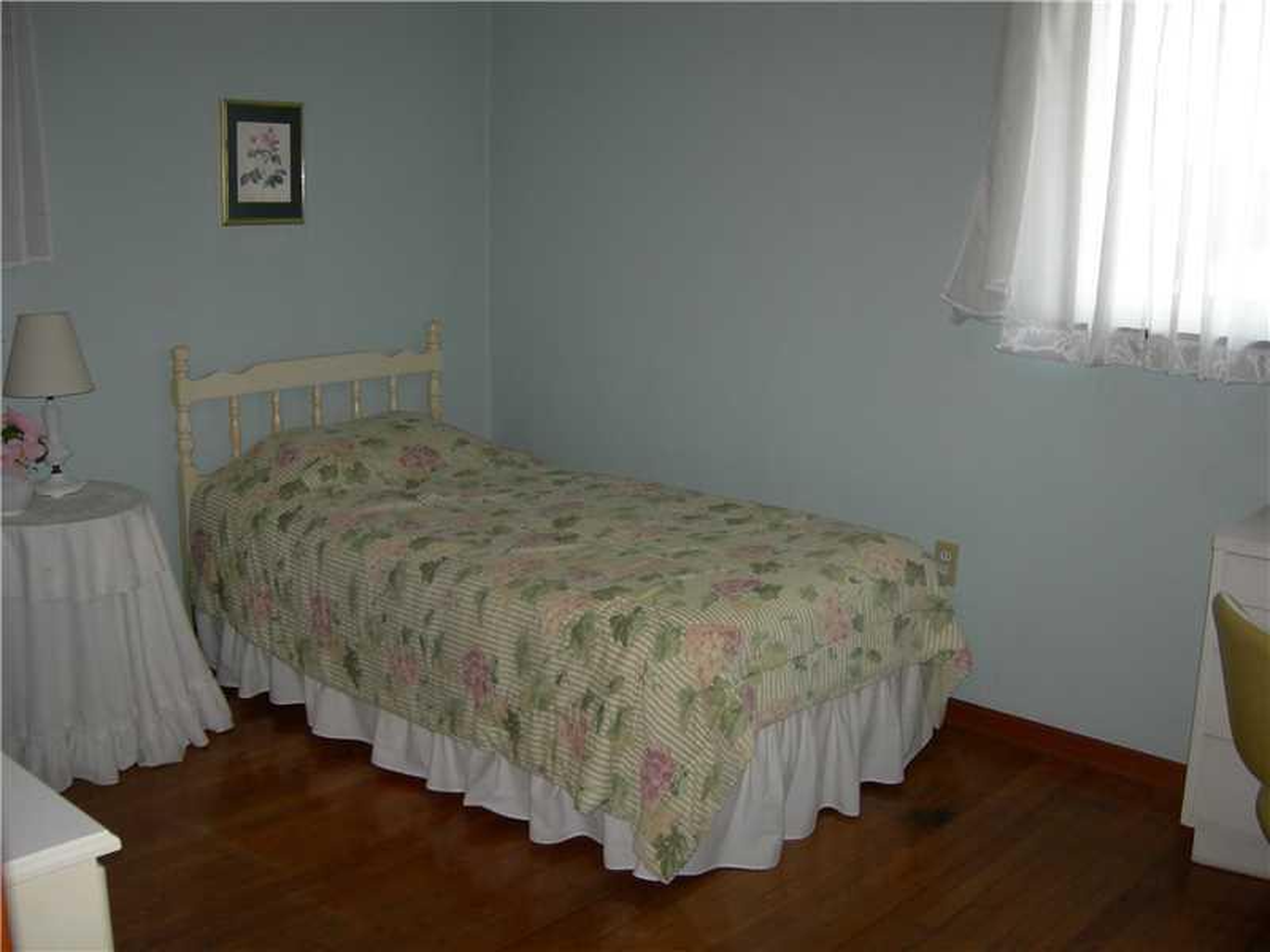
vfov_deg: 39.7
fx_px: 1321
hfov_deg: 51.4
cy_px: 476
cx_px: 635
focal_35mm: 36
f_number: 2.7
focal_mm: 7.5
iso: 64
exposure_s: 1/60.1
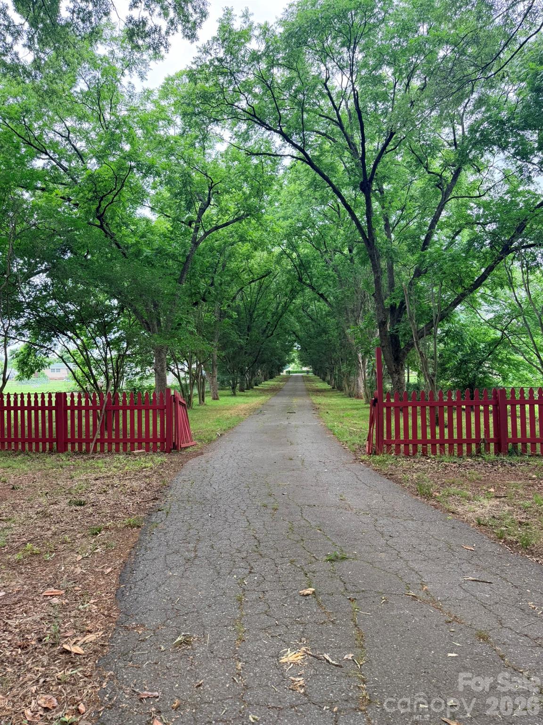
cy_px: 362
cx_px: 272
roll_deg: +0.4
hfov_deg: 56.8
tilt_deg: +1.4
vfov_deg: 71.6
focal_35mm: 24
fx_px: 502
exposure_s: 1/262
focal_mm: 6.76
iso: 80
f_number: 1.78
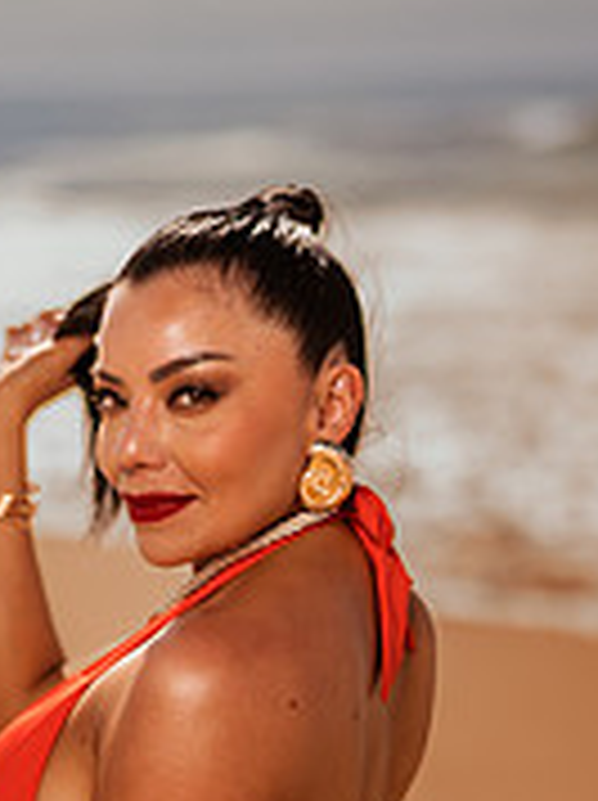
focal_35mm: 141
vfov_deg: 13.9
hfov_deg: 10.5
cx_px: 139
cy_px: 760
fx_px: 3256
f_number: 1.8
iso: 50
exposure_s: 1/8000
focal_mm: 58
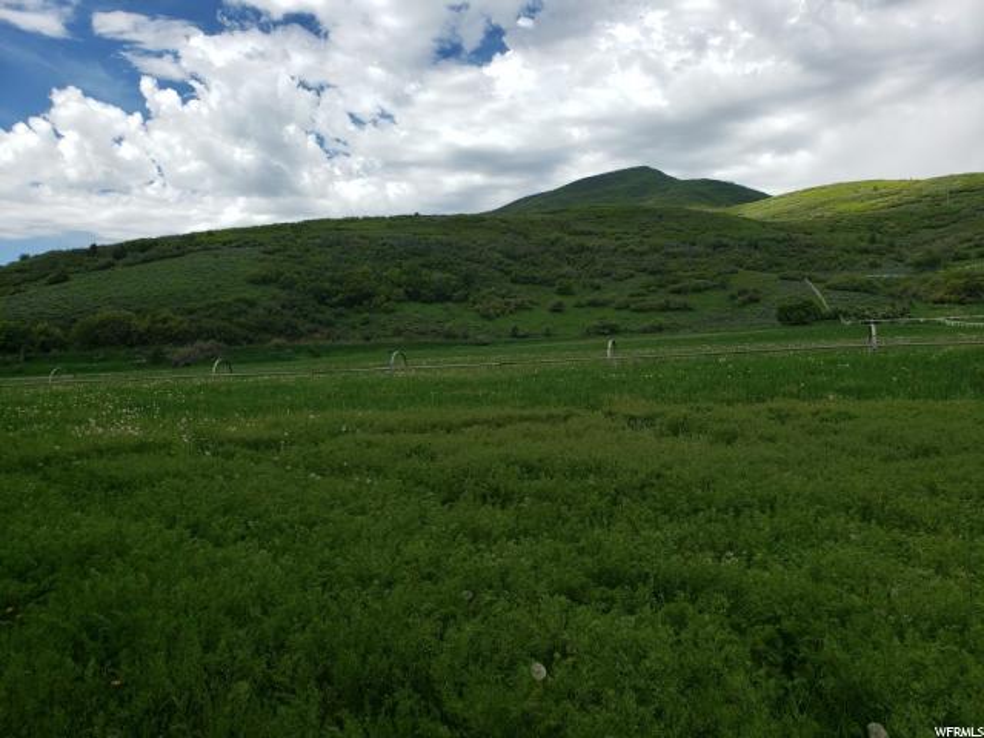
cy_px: 369
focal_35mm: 26
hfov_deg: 67.3
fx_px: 739
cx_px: 492
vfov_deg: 53.1
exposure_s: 1/1746
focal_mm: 4.3
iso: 50
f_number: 2.4
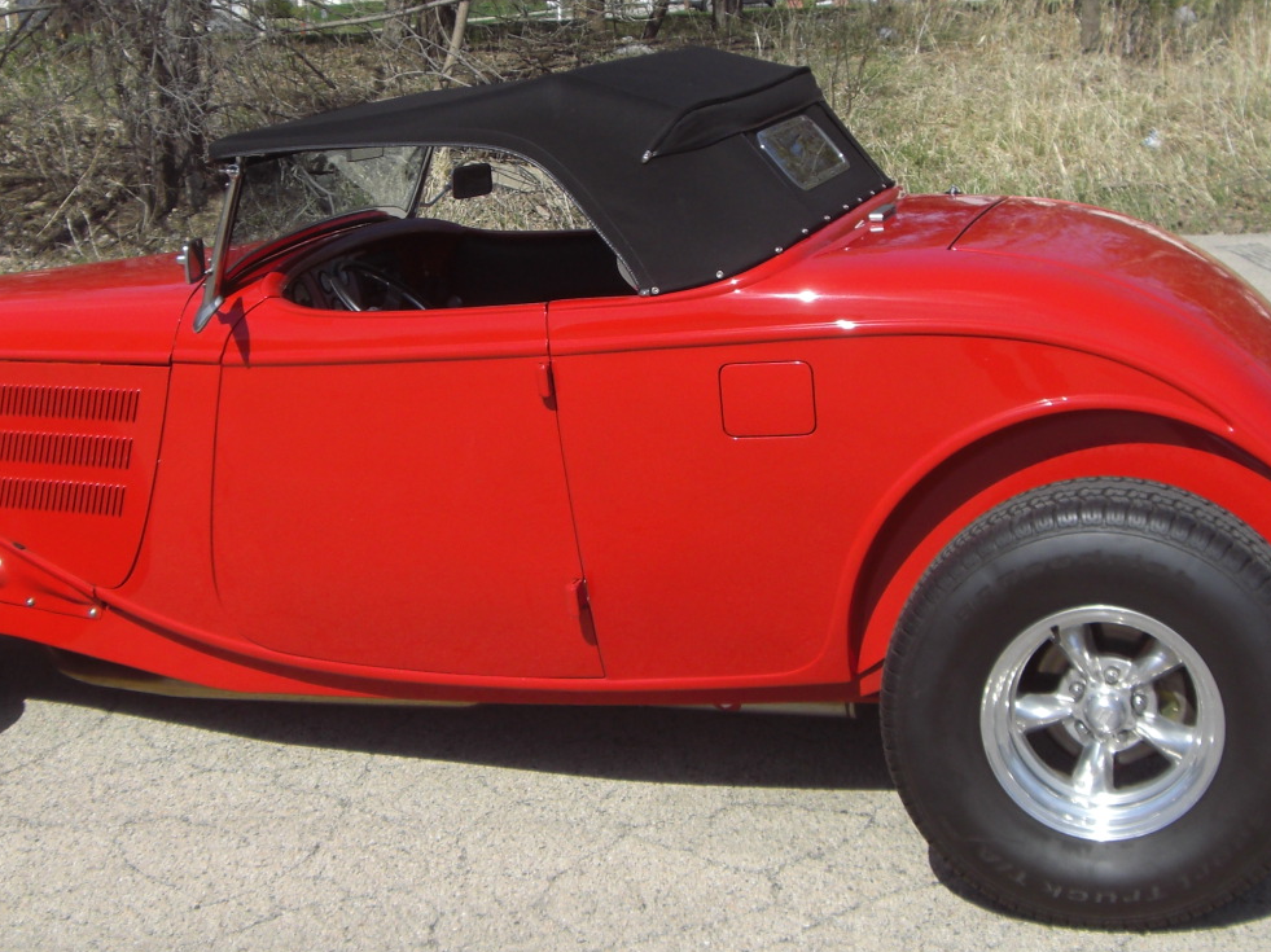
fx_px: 2276
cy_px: 427
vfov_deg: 23.6
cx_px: 560
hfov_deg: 31.2
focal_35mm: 62
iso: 64
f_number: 8
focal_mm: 6.2
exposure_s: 1/250
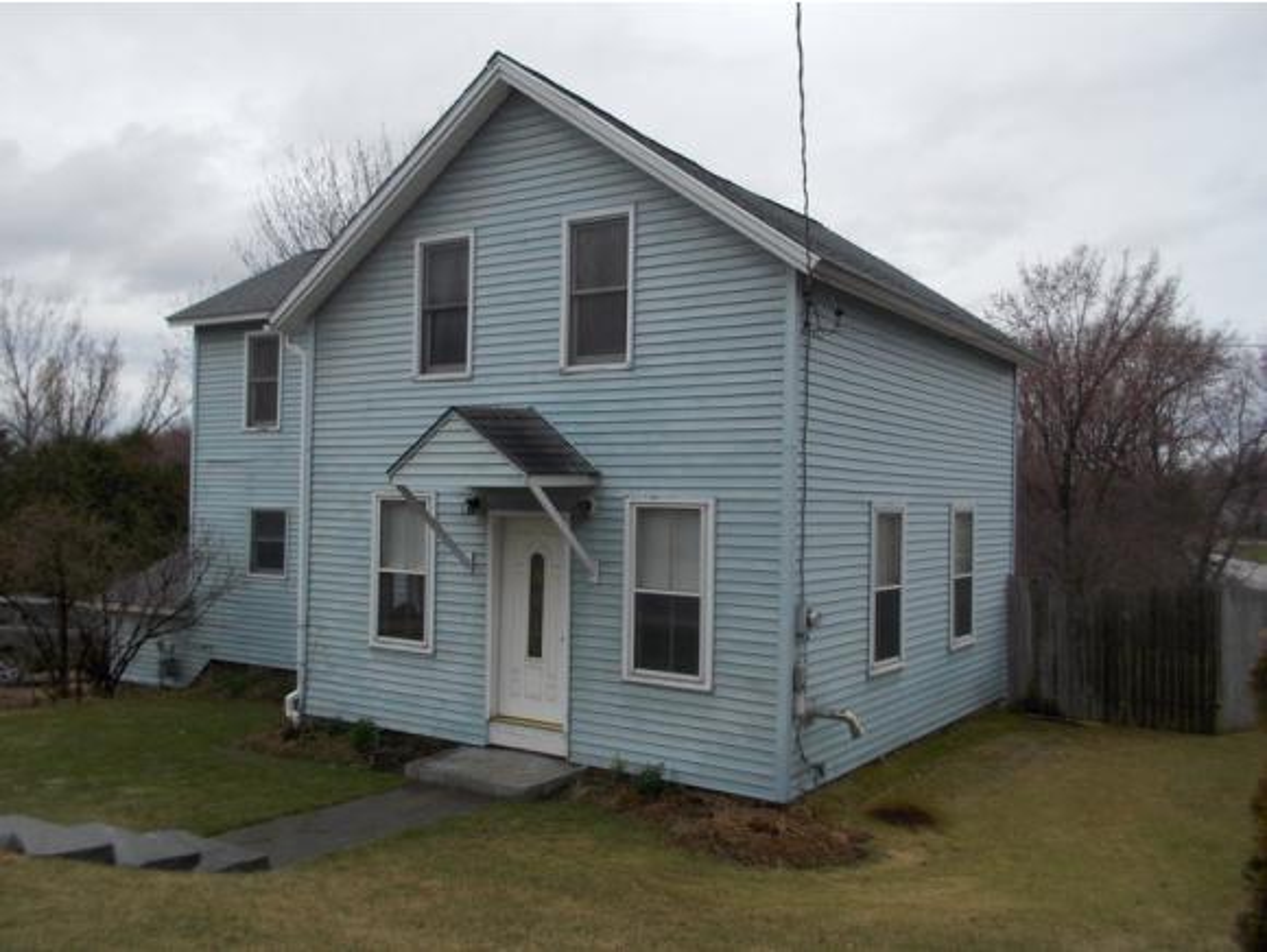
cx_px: 634
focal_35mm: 29
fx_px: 1062
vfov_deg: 48.3
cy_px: 476
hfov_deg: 61.6
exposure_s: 1/640
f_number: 3.3
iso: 80
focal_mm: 4.1
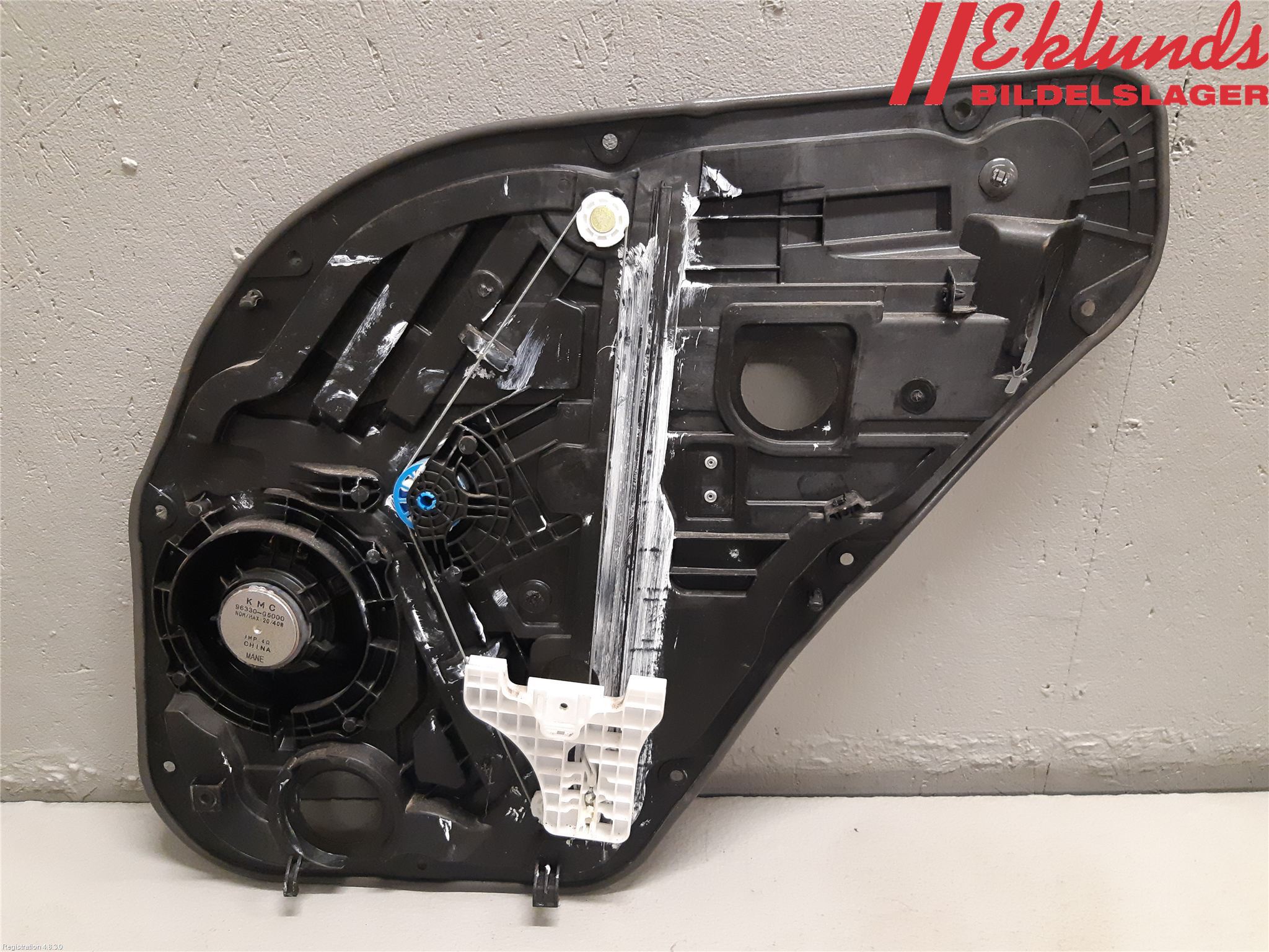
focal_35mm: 26
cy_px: 476
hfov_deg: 67.3
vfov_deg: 53.1
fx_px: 953
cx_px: 634
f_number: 1.7
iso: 320
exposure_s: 1/50
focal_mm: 3.93
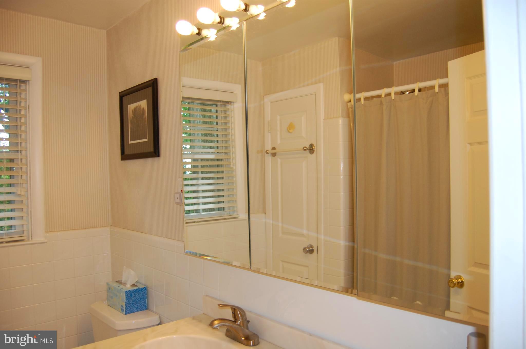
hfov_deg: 67.4
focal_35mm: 27
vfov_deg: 47.8
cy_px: 174
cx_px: 263
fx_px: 394
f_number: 3.5
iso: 400
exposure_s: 1/80
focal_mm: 18
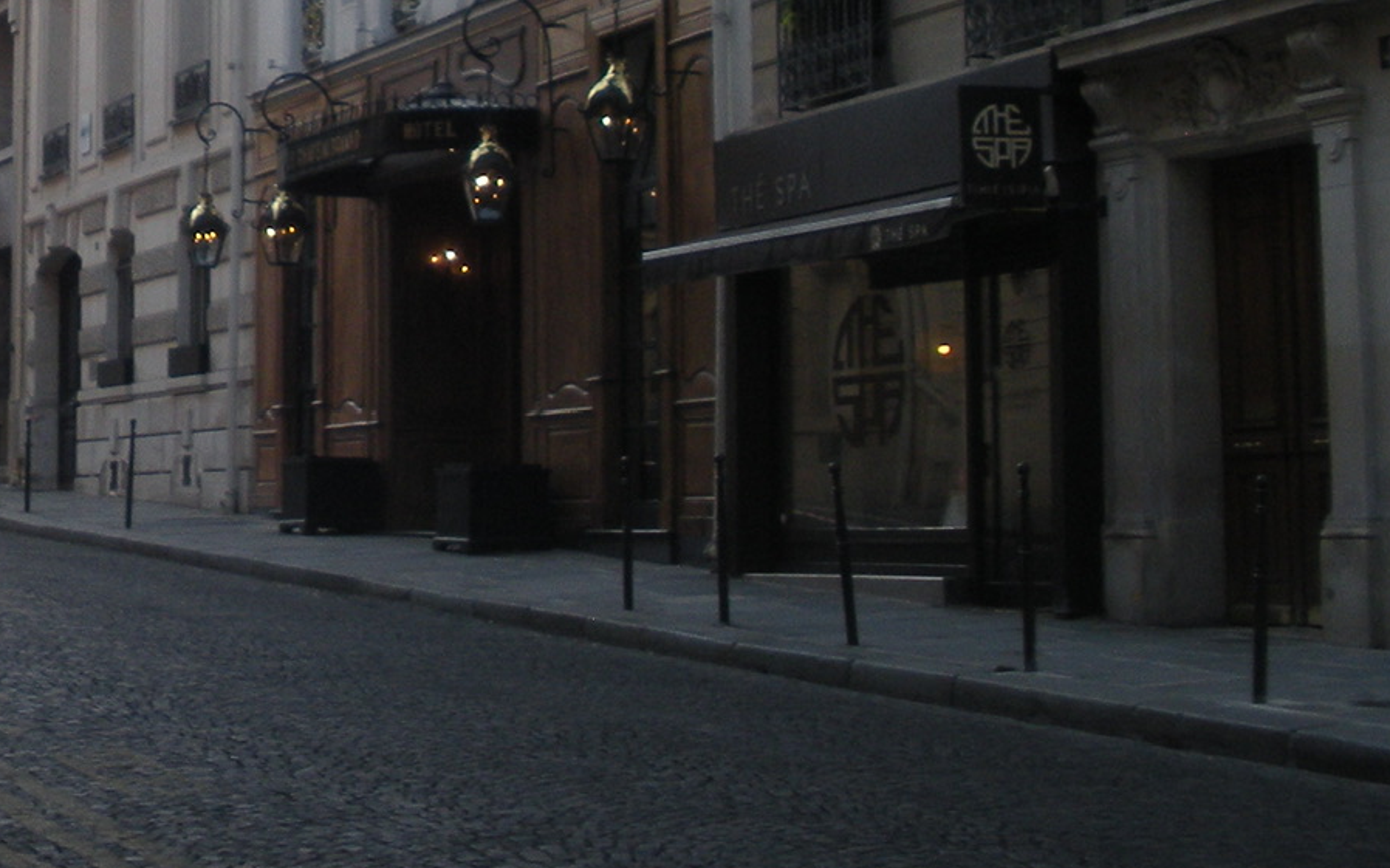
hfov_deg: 23.0
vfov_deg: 14.7
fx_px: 3295
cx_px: 45
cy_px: -62
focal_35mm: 87
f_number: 3.5
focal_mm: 6.3
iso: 95
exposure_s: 1/170
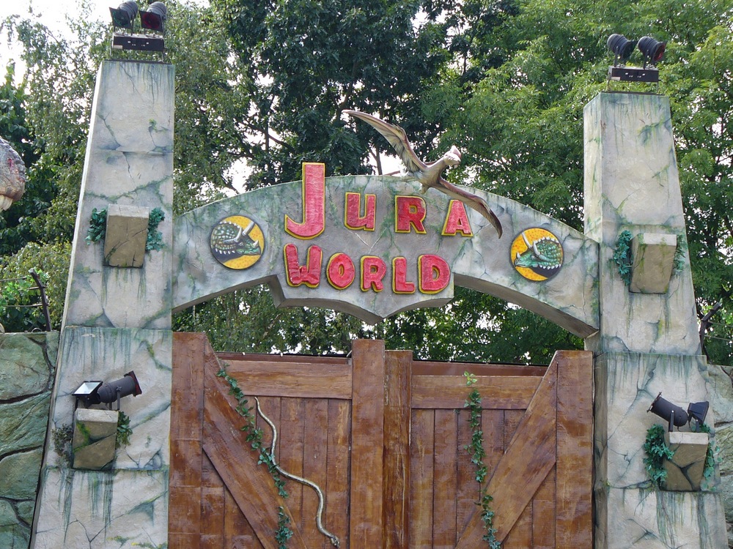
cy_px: 274
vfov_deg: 11.4
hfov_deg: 15.2
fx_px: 2753
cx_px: 366
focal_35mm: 130
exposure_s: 1/200
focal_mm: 17.2
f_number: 3.5
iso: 80
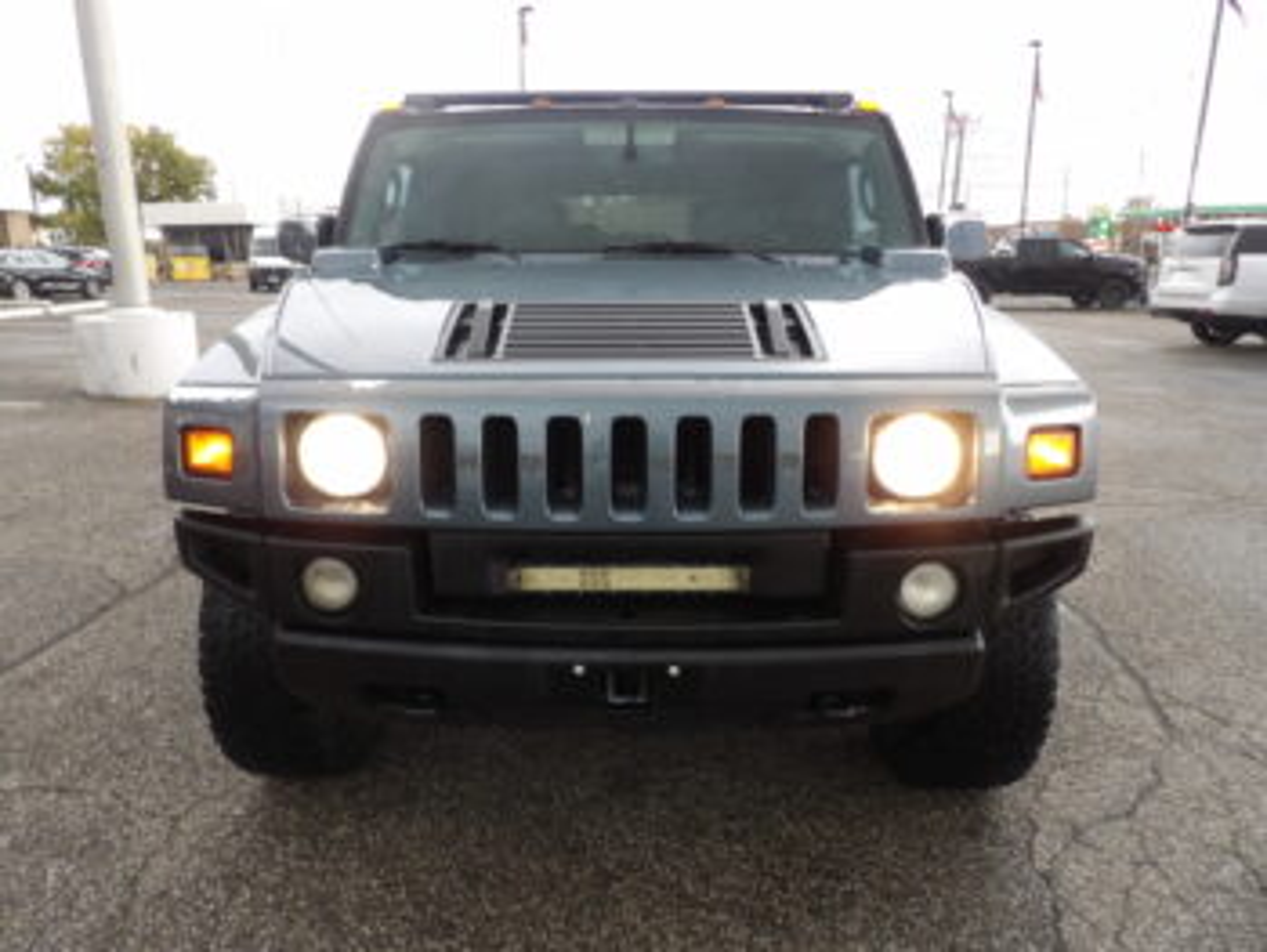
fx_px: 879
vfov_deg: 56.9
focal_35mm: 24
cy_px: 476
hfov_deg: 71.6
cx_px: 634
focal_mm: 4.3
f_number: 3.2
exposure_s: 1/33
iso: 120
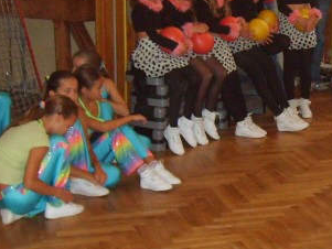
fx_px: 892
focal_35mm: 93
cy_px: 120
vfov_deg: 15.9
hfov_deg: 20.6
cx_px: 302
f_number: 2.8
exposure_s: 1/45
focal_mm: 5.8
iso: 253
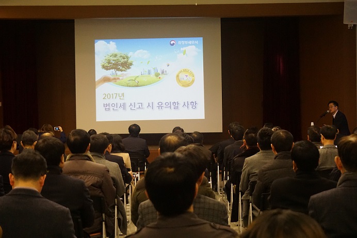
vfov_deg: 19.7
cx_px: 178
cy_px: 119
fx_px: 684
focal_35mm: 69
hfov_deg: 29.3
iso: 3200
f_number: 5.6
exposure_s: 1/100
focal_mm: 46
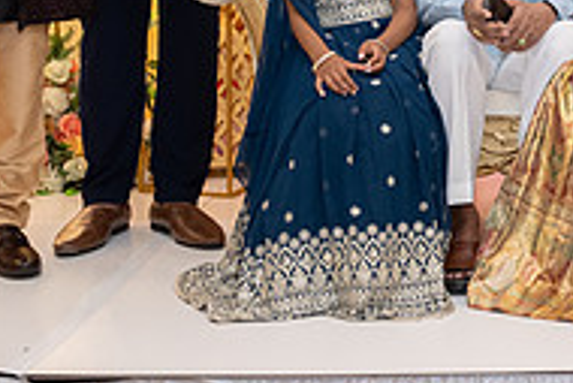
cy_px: -62
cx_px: 663
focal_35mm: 110
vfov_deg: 12.2
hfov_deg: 17.8
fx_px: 1752
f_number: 4.5
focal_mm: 36
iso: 1600
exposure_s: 1/160
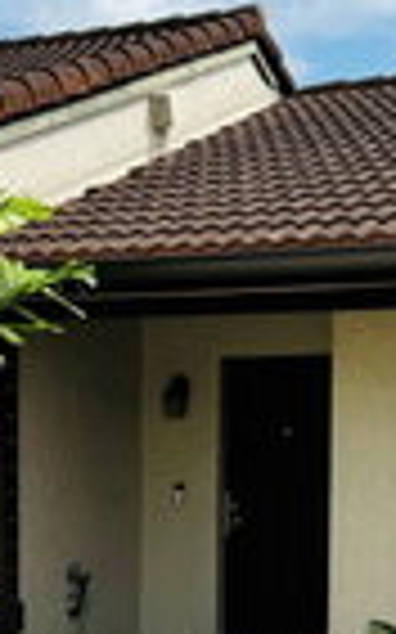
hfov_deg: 16.9
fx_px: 1331
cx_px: 245
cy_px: 522
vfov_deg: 26.2
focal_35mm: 77
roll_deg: -0.7
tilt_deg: -3.0
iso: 80
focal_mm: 6.76
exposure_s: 1/7092
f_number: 1.78
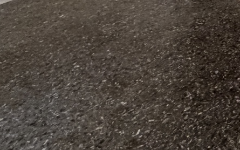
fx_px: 419
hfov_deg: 25.8
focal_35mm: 64
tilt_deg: -1.4
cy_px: -185
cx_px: 337
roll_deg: +0.6
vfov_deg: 14.8
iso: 500
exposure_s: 1/60
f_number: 2.2
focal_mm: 2.22
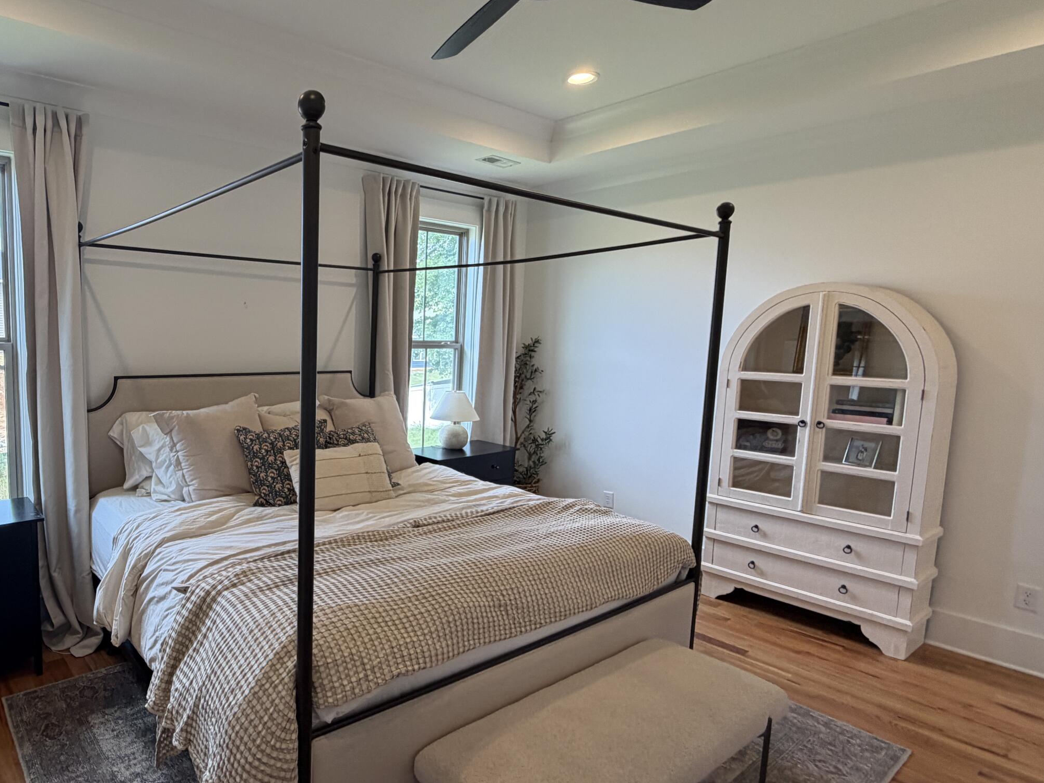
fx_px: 633
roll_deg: -0.4
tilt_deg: -6.7
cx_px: 314
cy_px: 401
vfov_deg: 63.4
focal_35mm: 21
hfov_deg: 75.4
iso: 125
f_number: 2.2
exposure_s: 1/120
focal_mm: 2.22
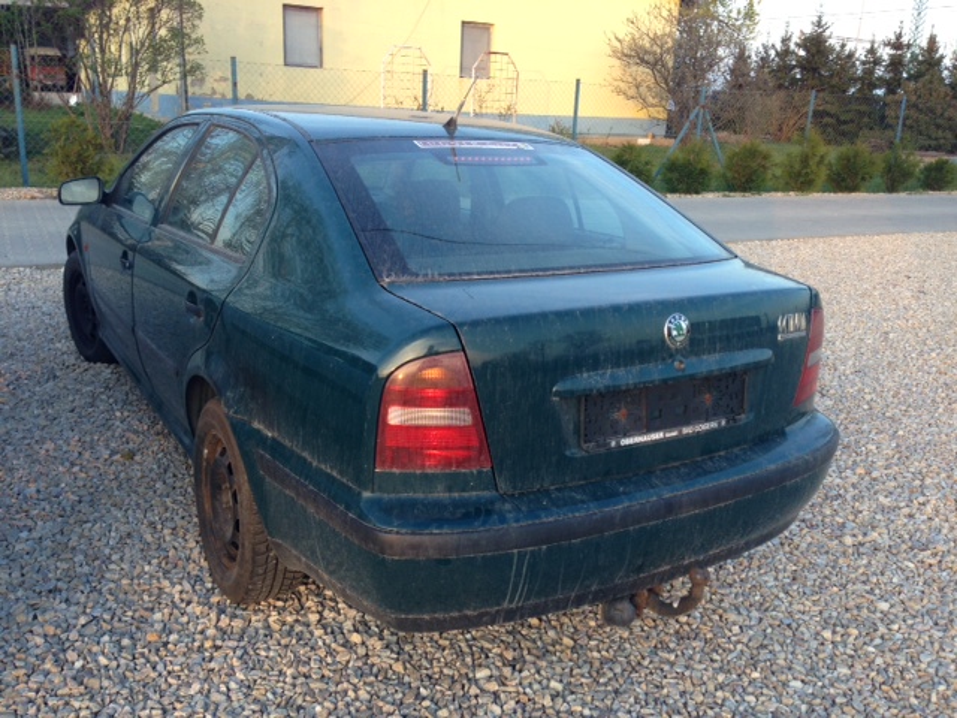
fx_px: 912
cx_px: 478
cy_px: 359
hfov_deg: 55.4
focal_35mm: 33
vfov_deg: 42.9
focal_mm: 4.13
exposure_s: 1/60
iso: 50
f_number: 2.4
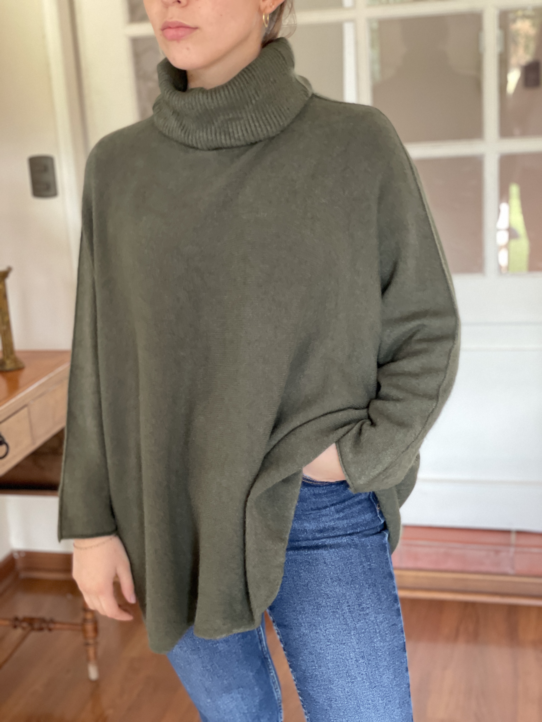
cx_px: 271
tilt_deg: -13.9
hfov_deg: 28.0
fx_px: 1086
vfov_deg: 36.8
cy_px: 361
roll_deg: +4.3
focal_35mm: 52
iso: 400
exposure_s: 1/40
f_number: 2
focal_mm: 6
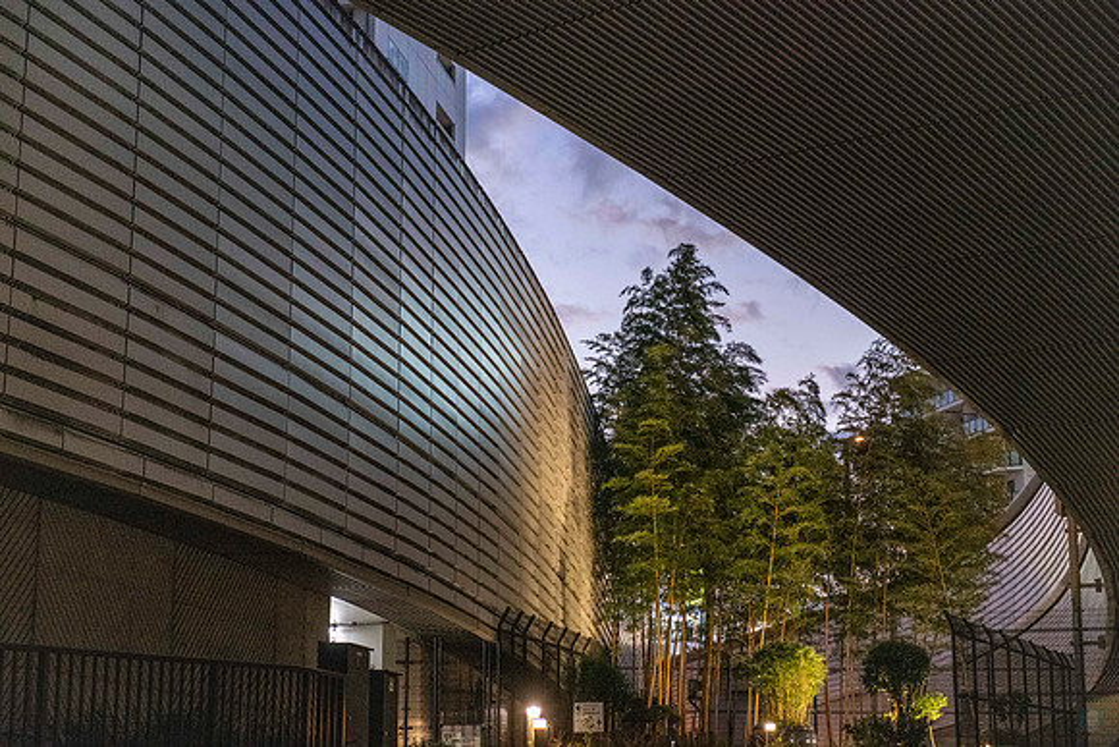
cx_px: 560
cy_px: 374
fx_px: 2176
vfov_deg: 19.5
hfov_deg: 28.8
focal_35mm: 70
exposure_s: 1/160
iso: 9000
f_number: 4
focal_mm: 70
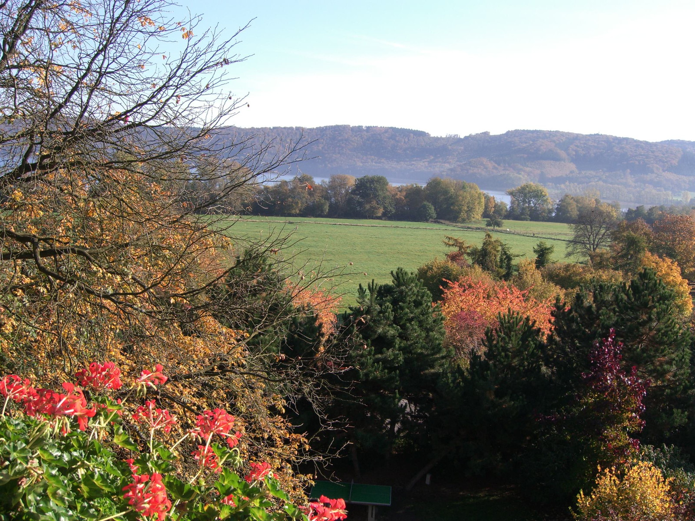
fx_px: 763
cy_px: 260
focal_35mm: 38
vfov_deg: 37.7
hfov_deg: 49.0
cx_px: 348
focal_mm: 7.9
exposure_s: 1/100
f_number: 8
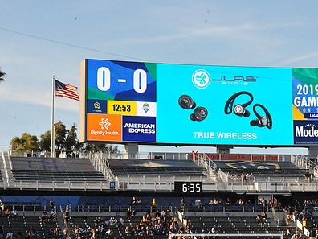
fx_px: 1112
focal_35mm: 121
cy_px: 124
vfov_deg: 12.2
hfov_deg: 16.2
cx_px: 226
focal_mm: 86
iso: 1600
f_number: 14
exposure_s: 1/800
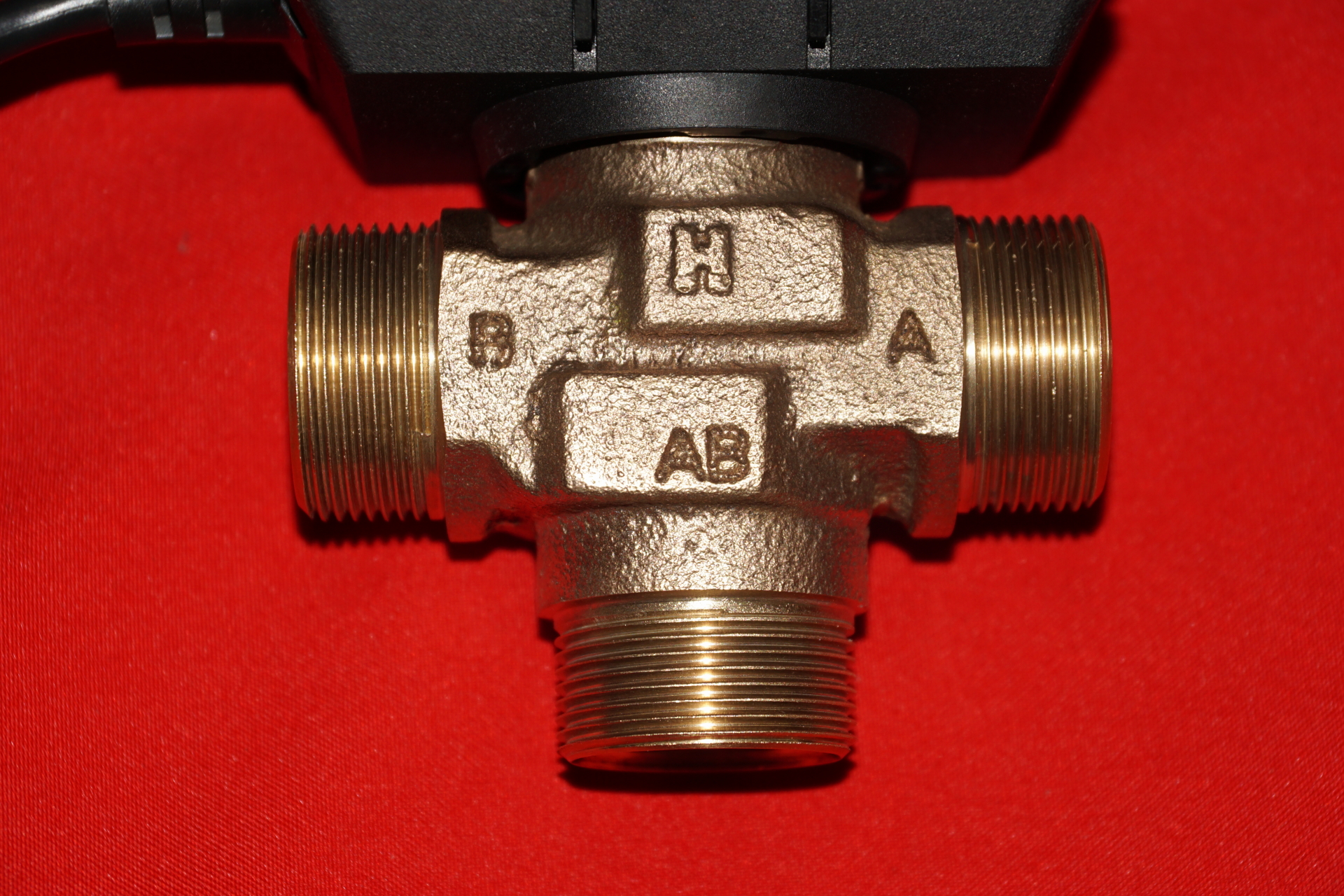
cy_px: 448
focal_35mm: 128
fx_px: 4760
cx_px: 672
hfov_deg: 16.1
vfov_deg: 10.8
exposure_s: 1/60
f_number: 5.6
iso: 200
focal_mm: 85
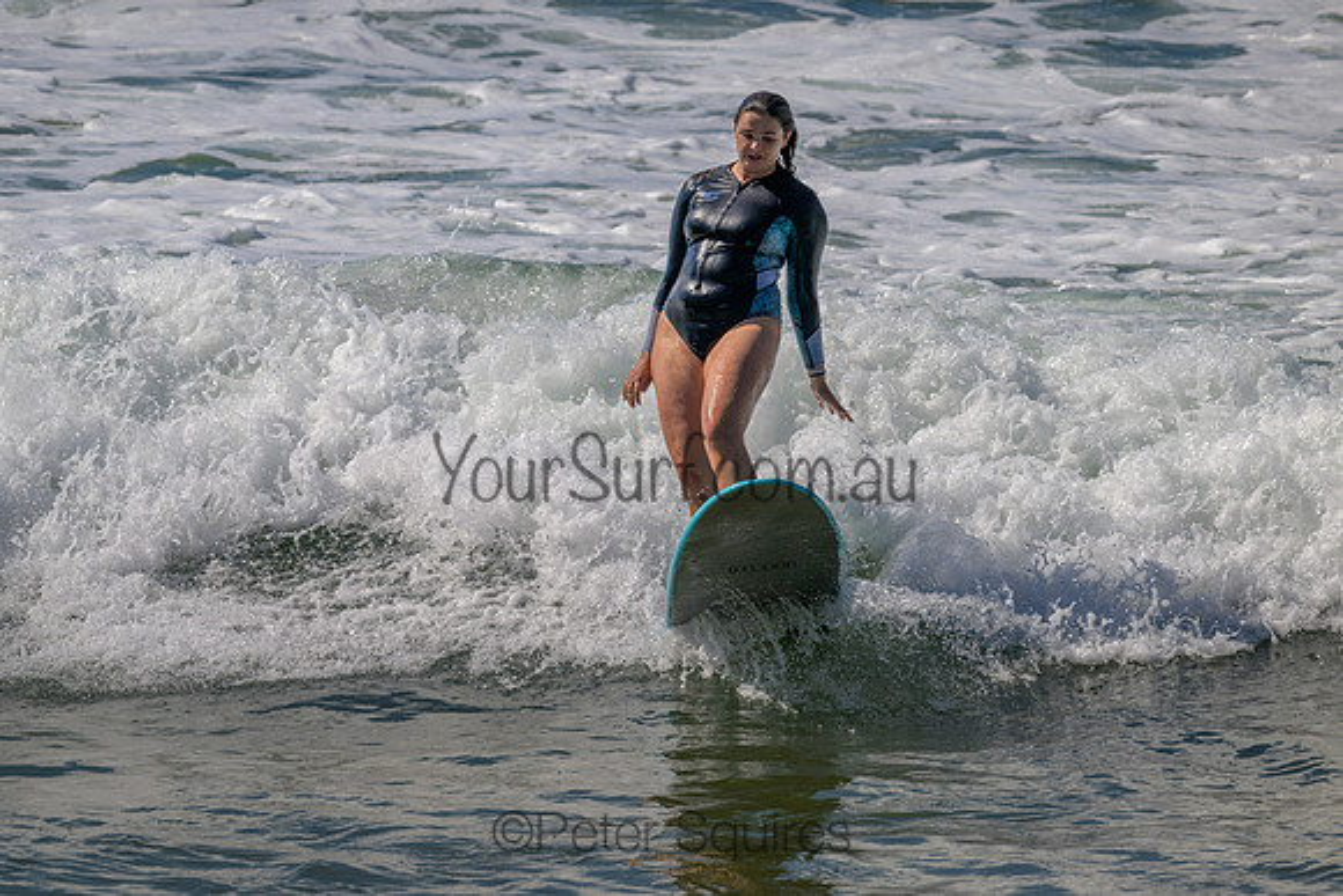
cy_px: 392
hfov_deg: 3.9
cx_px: 641
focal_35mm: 529
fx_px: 19723
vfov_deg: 2.6
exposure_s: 1/2000
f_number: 10
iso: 200
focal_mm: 470
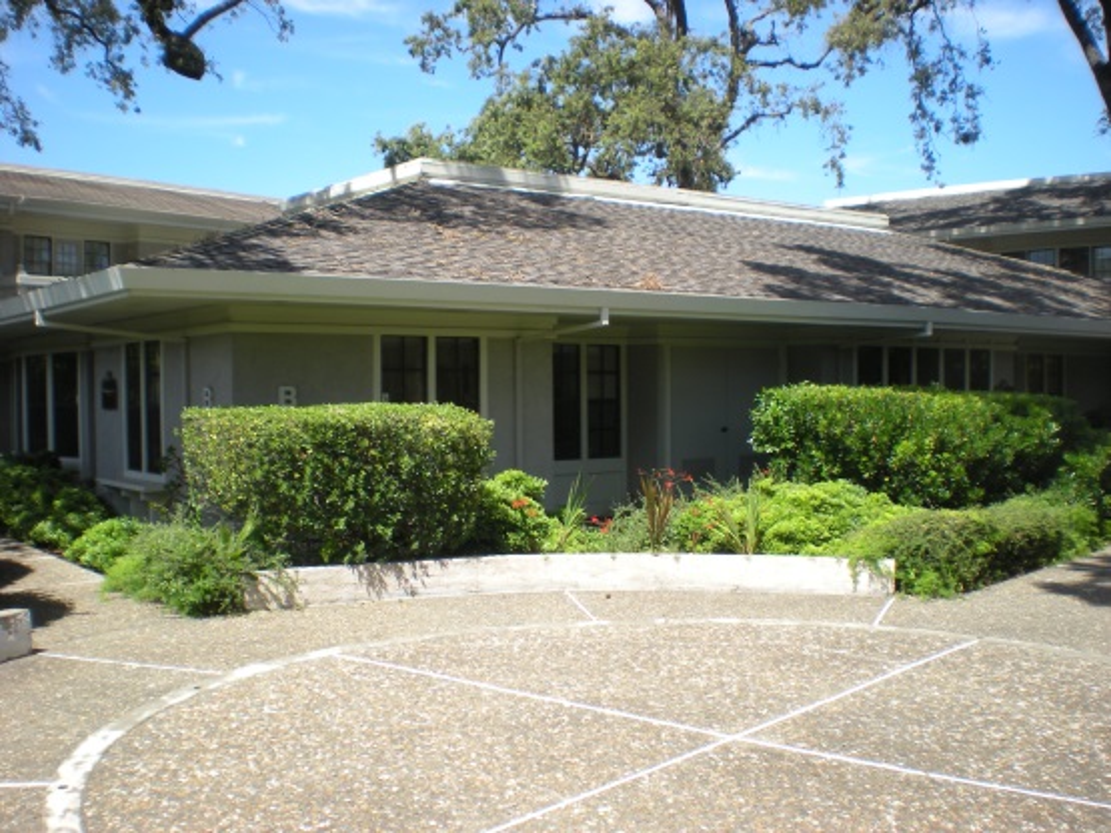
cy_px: 416
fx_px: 1219
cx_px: 556
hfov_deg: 49.0
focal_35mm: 38
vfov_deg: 37.7
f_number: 4.6
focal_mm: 6.3
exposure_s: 1/226
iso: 64
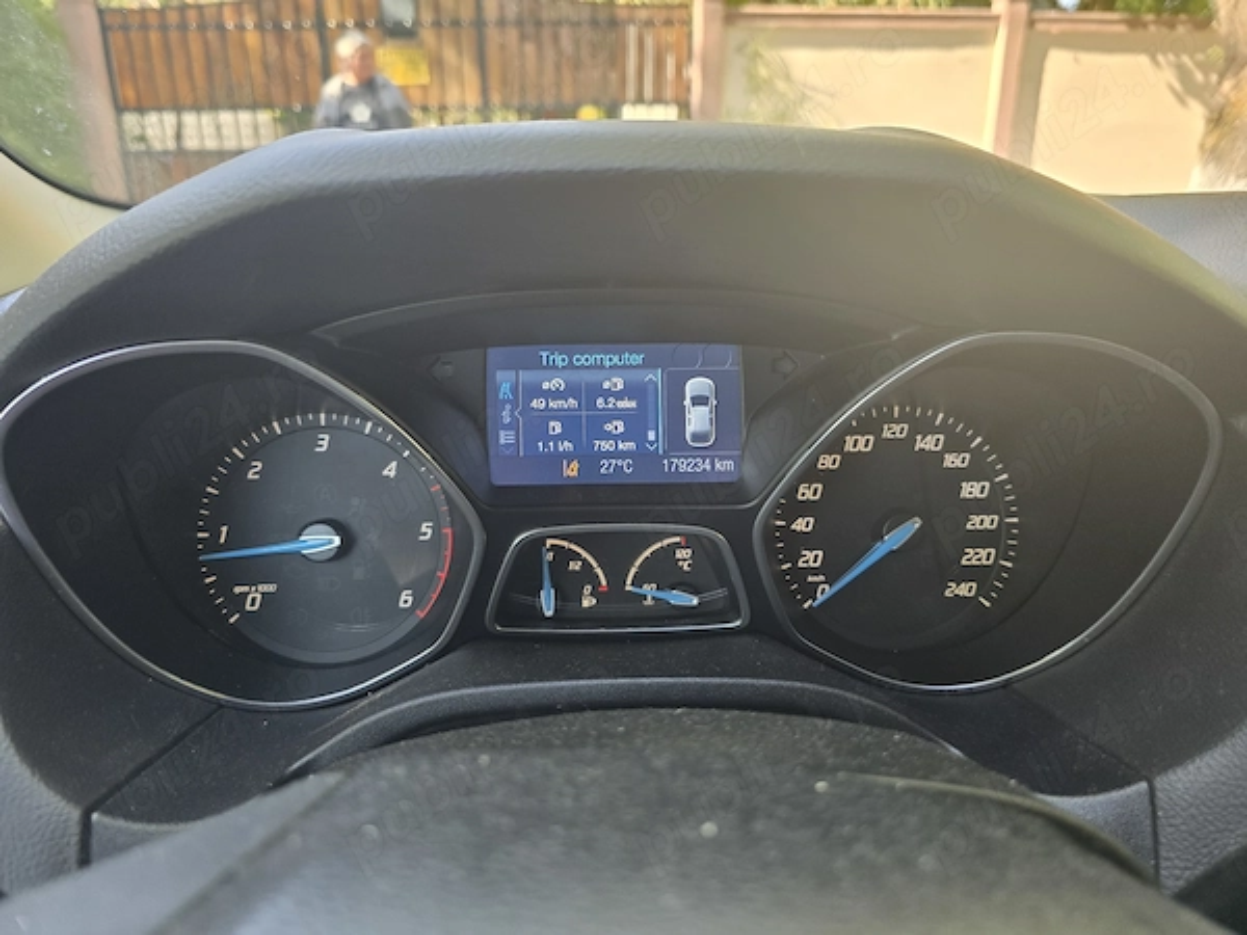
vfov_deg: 58.9
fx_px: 829
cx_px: 624
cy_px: 468
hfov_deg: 73.9
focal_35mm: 23
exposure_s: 1/180
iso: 200
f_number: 1.7
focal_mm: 6.3
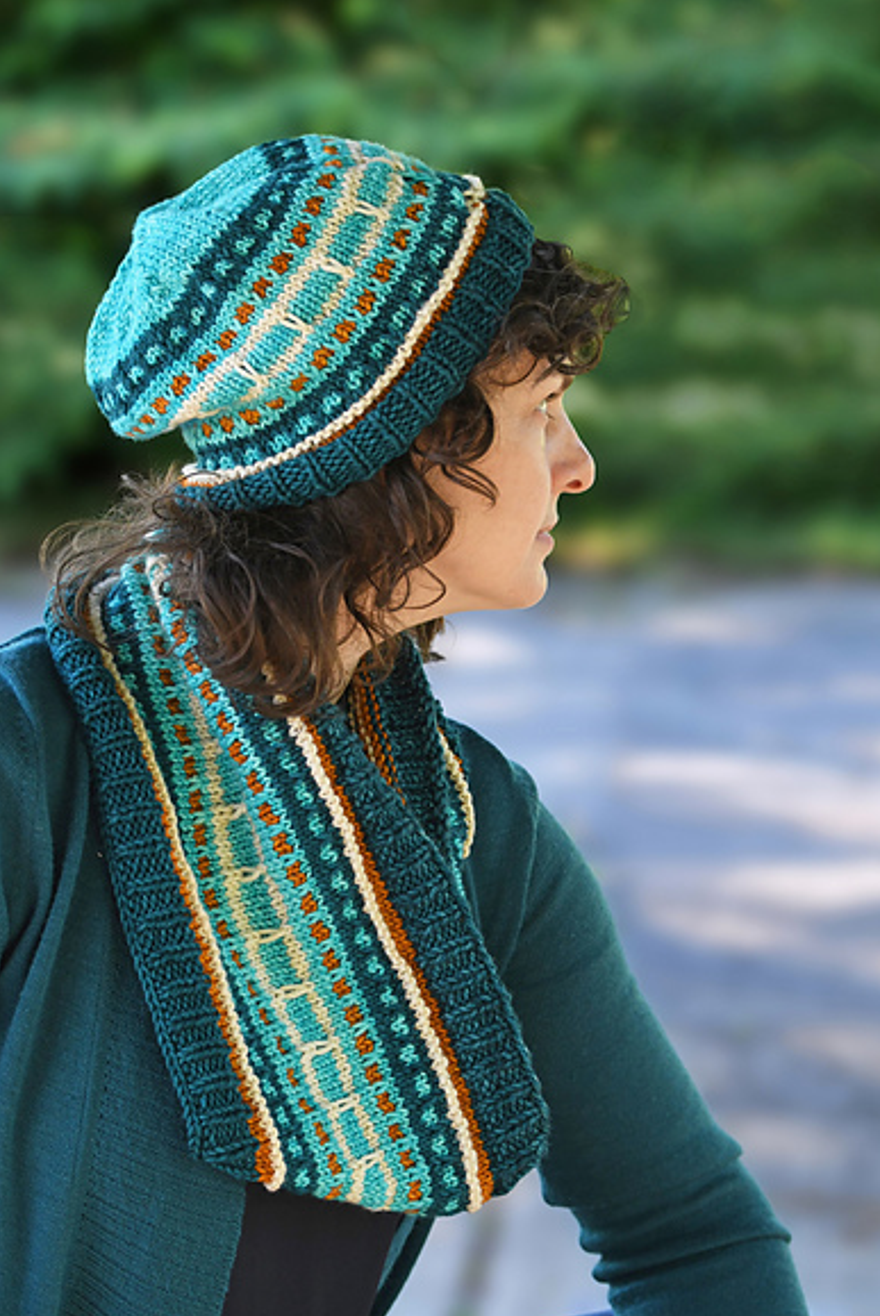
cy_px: 705
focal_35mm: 116
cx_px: 424
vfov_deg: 17.6
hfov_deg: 11.8
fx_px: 4245
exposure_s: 1/320
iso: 640
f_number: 4.5
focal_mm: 70
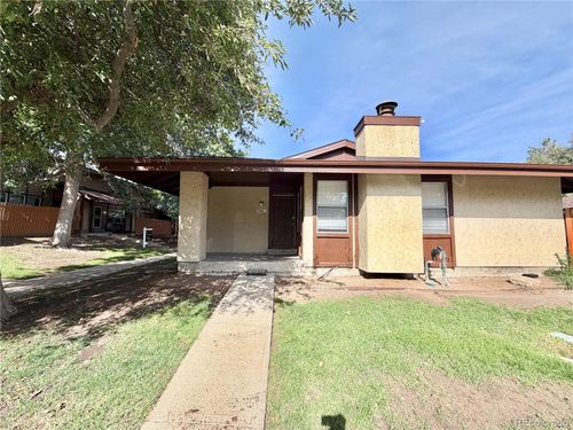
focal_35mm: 14
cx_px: 286
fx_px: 232
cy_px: 215
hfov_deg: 102.1
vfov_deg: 85.7
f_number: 2.2
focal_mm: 2.22
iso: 25
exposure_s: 1/770
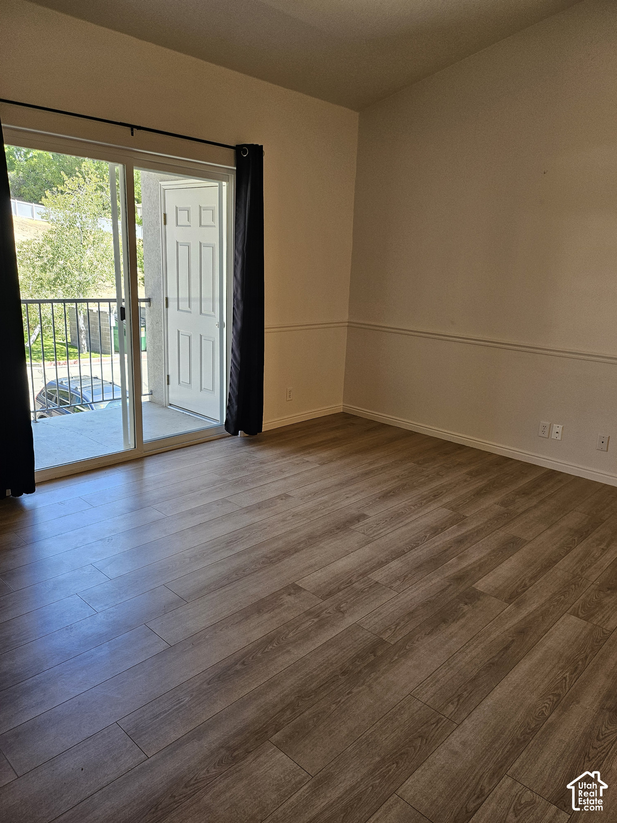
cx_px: 308
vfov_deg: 71.6
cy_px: 412
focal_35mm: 24
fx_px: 570
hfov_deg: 56.8
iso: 125
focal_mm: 5
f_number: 1.8
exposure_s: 1/180
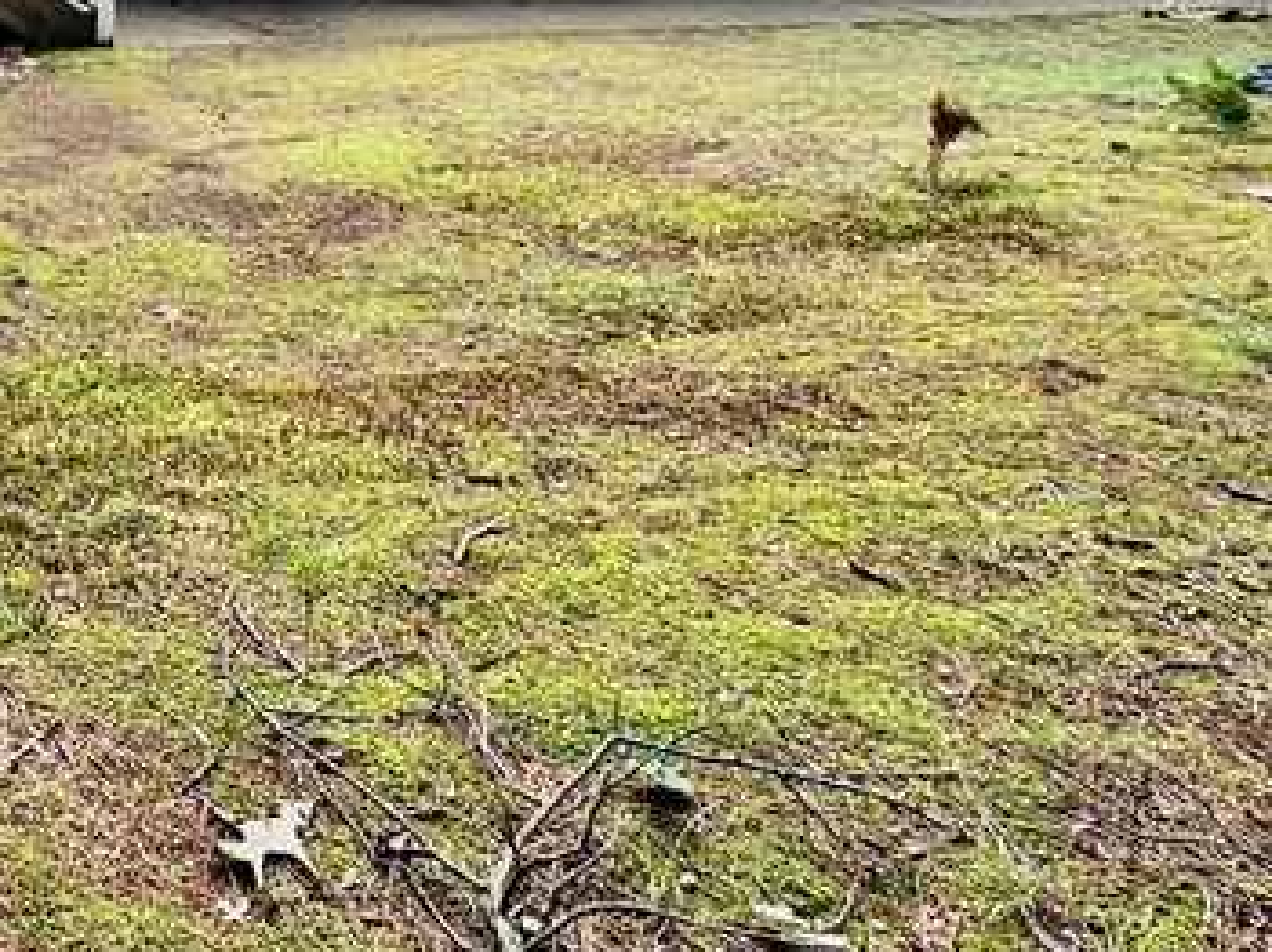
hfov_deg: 34.0
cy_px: -302
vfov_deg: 28.5
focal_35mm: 41
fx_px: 1506
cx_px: -353
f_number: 2.2
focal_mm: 2.22
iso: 64
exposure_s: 1/99
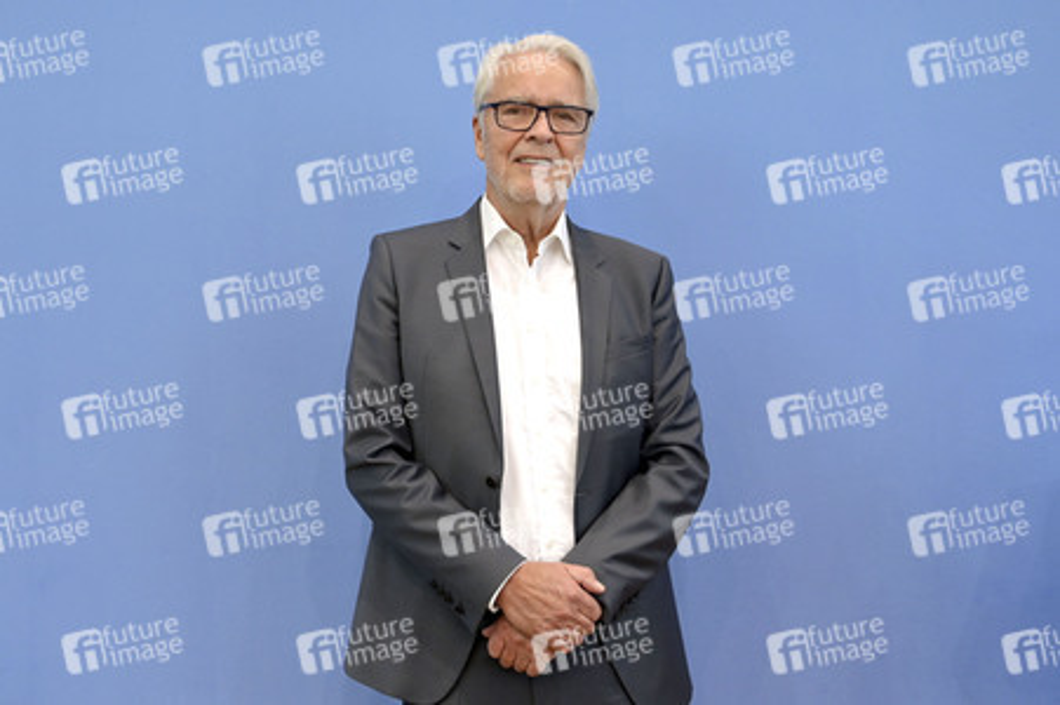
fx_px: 1236
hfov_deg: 46.4
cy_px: 352
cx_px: 530
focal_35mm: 42
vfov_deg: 31.8
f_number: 5.6
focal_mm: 42
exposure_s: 1/400
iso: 2500
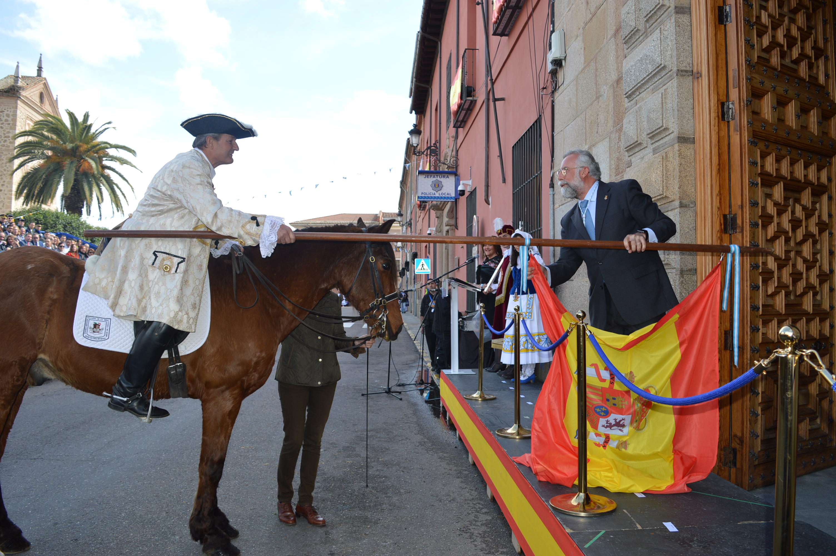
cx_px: 418
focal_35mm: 27
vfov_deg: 47.8
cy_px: 278
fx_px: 626
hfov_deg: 67.4
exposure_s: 1/200
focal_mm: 18
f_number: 5.6
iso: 100
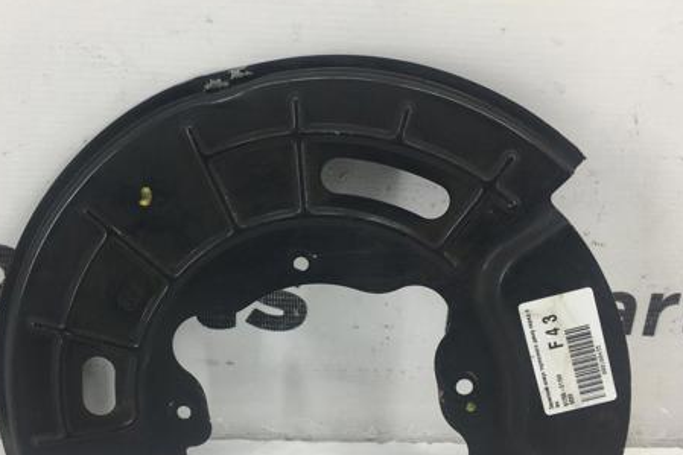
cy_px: 274
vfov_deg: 31.1
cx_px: 274
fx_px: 815
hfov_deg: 45.2
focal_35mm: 43
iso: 32
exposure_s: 1/50
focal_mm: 4.15
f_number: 2.2
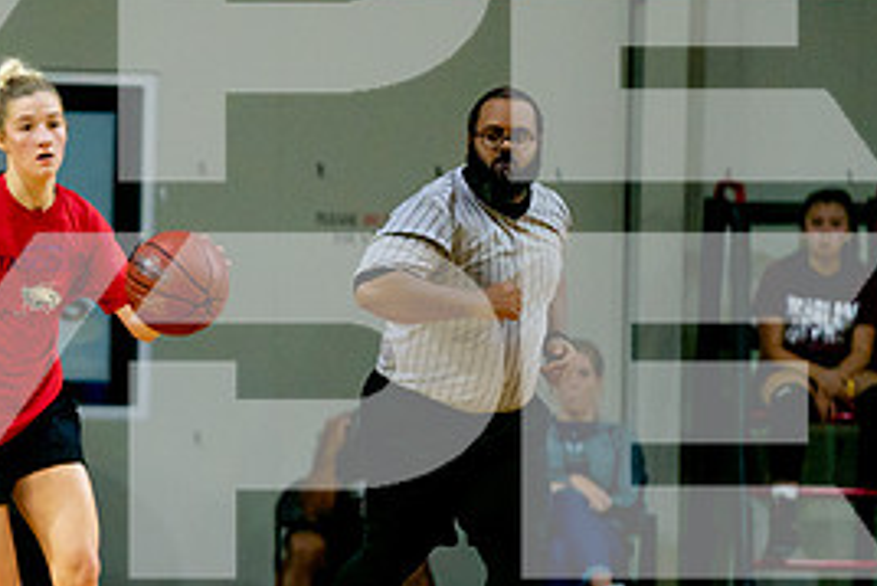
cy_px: 408
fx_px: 10554
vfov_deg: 3.2
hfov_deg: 4.8
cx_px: 65
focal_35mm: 433
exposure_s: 1/1000
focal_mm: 200
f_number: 2.8
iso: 4000
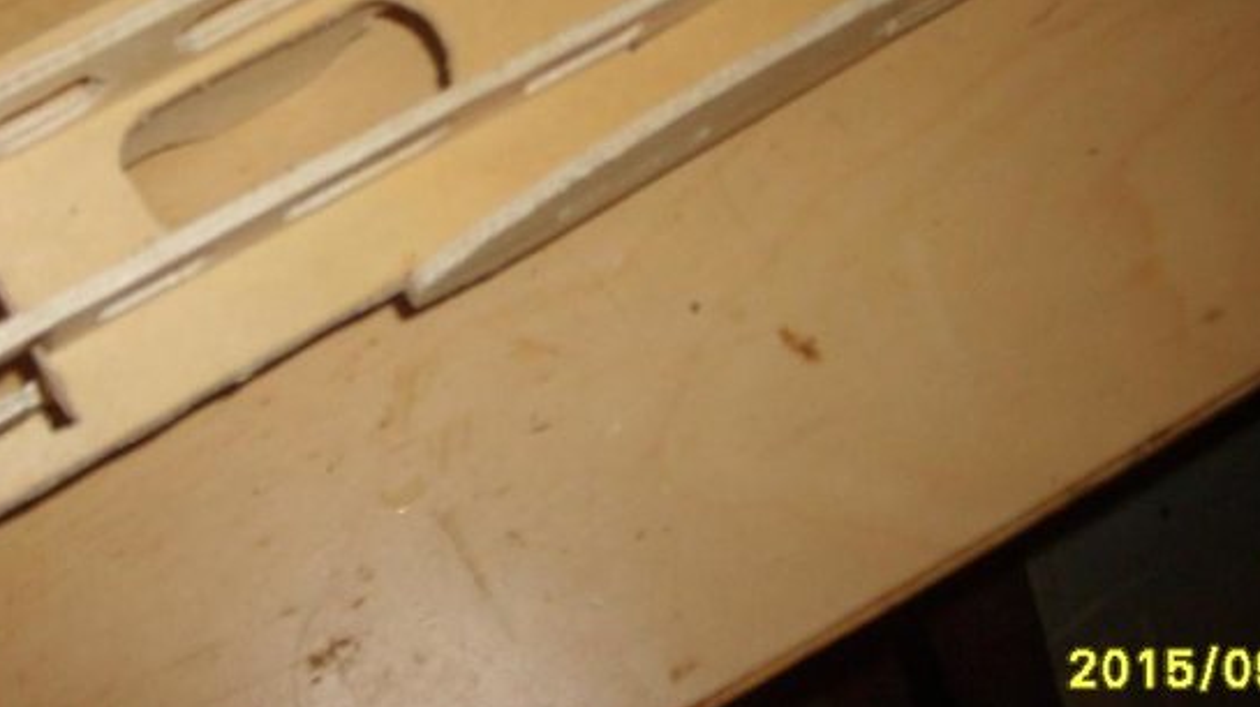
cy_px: 60
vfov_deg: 20.9
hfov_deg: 37.1
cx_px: 511
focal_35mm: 56
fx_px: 1870
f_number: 2.8
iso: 100
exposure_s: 1/45
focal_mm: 5.8
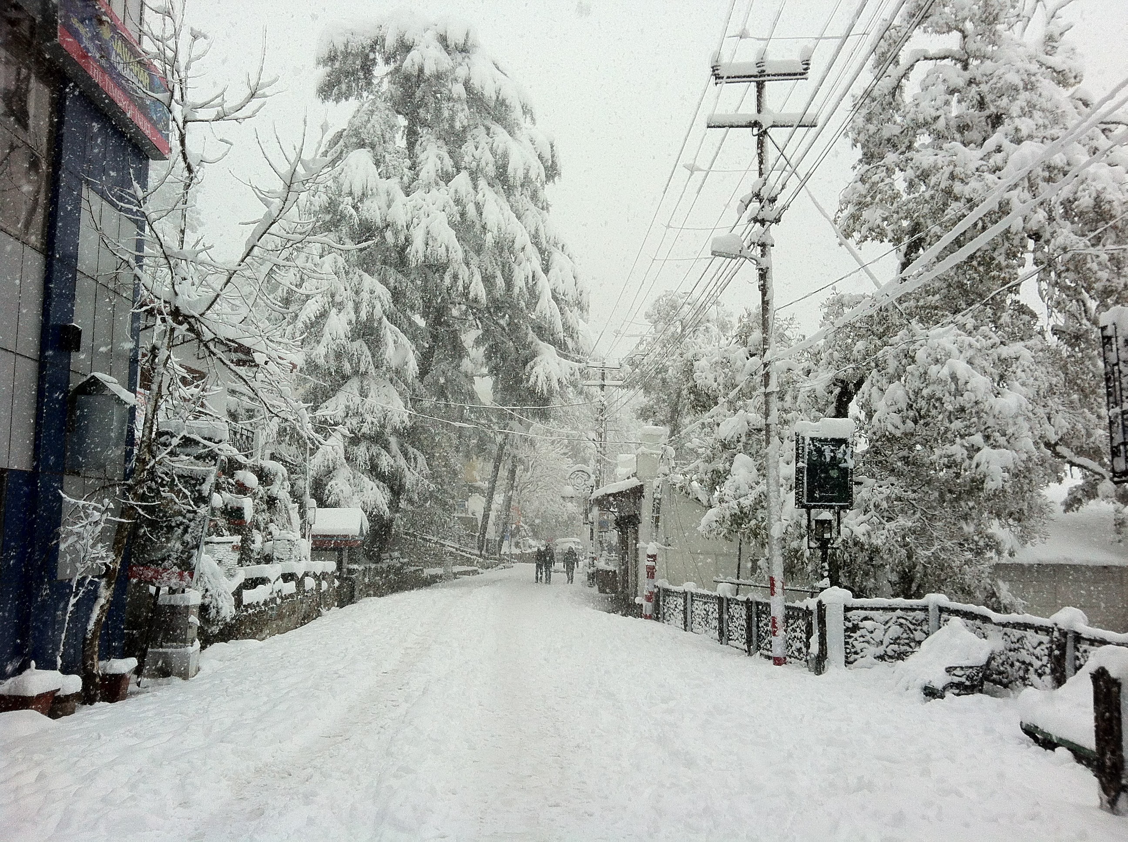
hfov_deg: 52.7
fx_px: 1139
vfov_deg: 40.6
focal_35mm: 35
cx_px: 564
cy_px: 421
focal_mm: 3.85
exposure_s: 1/471
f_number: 2.8
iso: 80
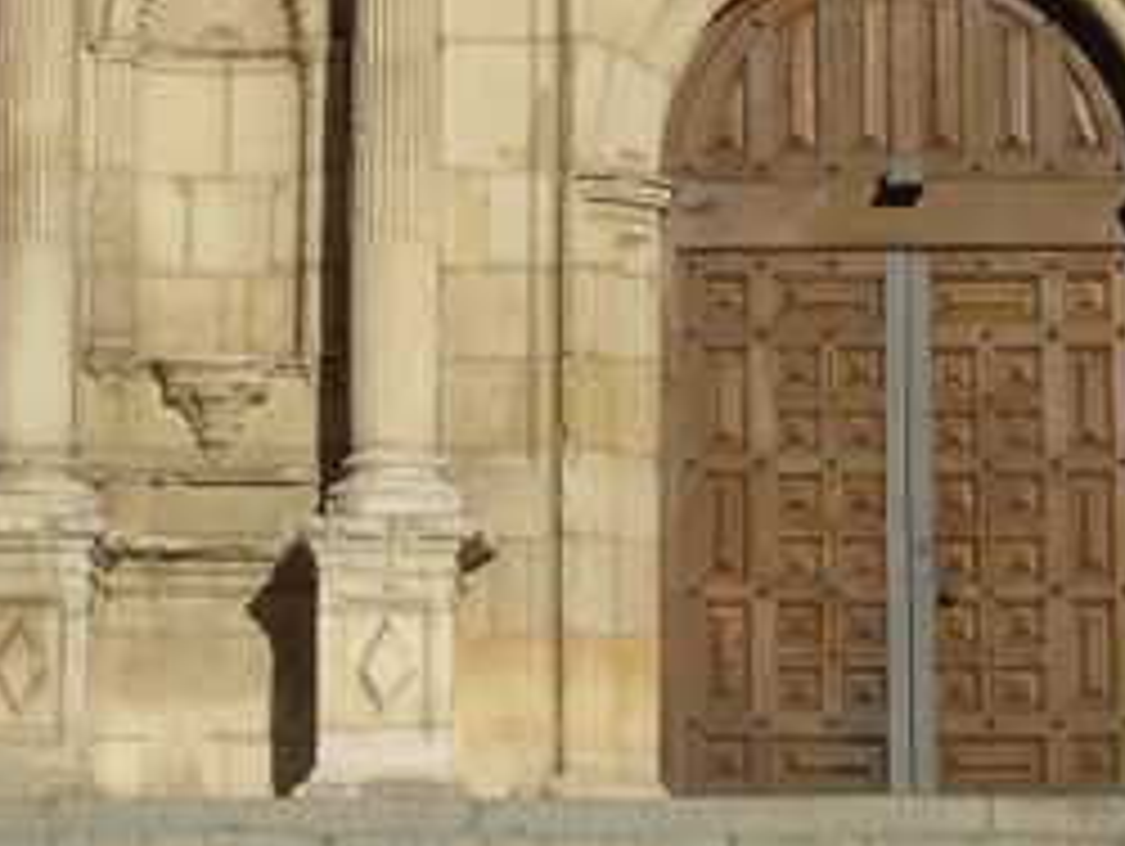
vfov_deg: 6.3
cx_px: 886
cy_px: 297
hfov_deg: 8.3
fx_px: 7742
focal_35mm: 238
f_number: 4.6
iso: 80
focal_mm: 22
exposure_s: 1/1000
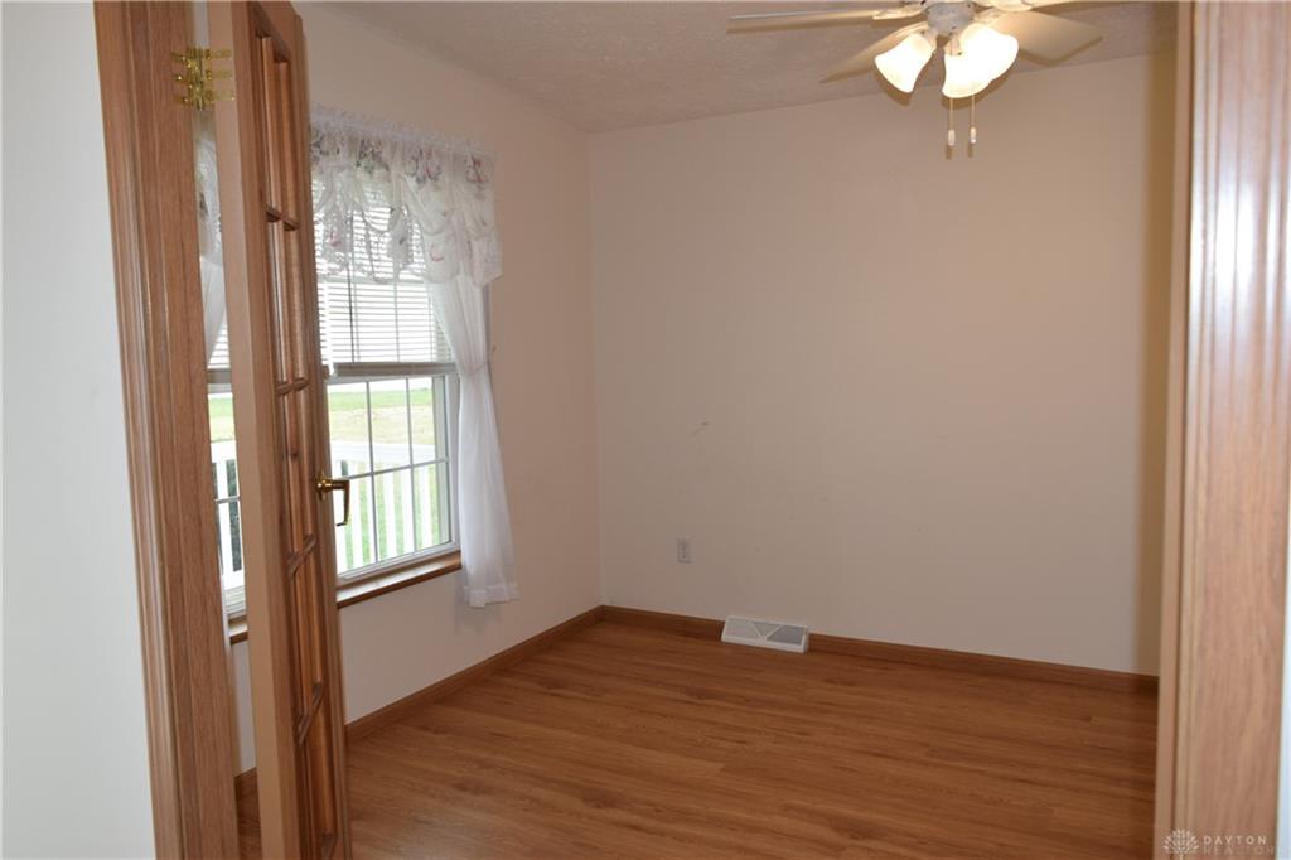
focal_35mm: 27
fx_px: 968
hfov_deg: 67.4
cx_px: 646
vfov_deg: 47.9
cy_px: 430
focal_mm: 18
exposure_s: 1/125
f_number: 5.6
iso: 640
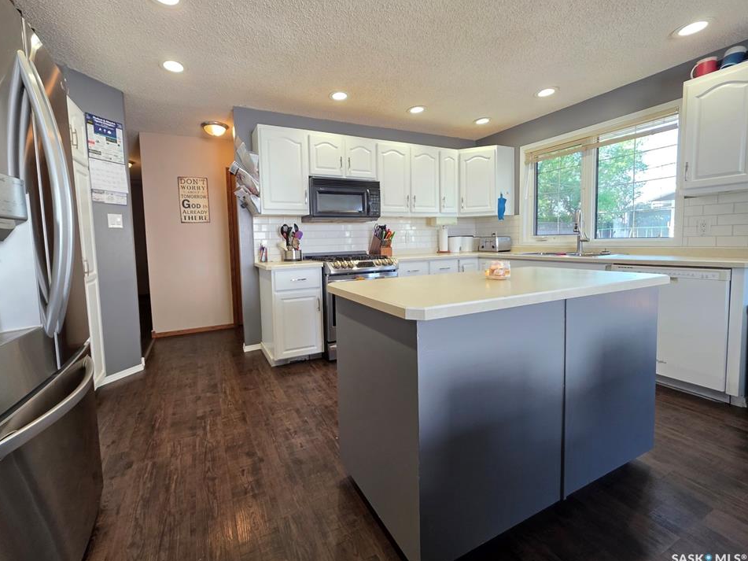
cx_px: 347
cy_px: 263
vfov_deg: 85.6
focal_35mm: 14
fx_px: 302
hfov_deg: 101.9
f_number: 1.9
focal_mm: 2.2
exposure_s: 1/120
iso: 160
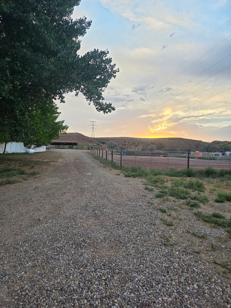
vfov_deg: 73.9
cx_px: 116
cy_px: 154
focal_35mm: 23
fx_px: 205
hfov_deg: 58.9
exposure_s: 1/359
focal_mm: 6.3
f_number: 1.7
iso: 40
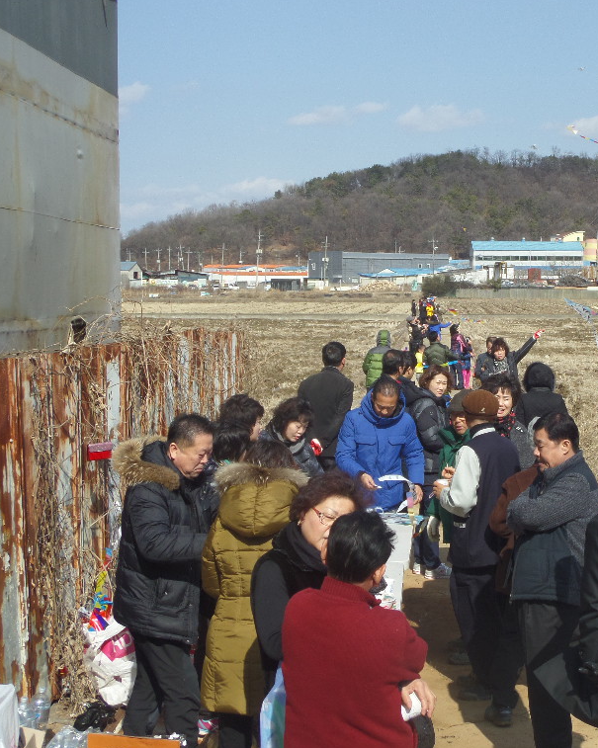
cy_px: 374
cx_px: 470
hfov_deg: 21.6
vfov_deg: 27.1
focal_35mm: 70
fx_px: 1550
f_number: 3.8
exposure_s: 1/1000
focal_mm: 8.7
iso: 100
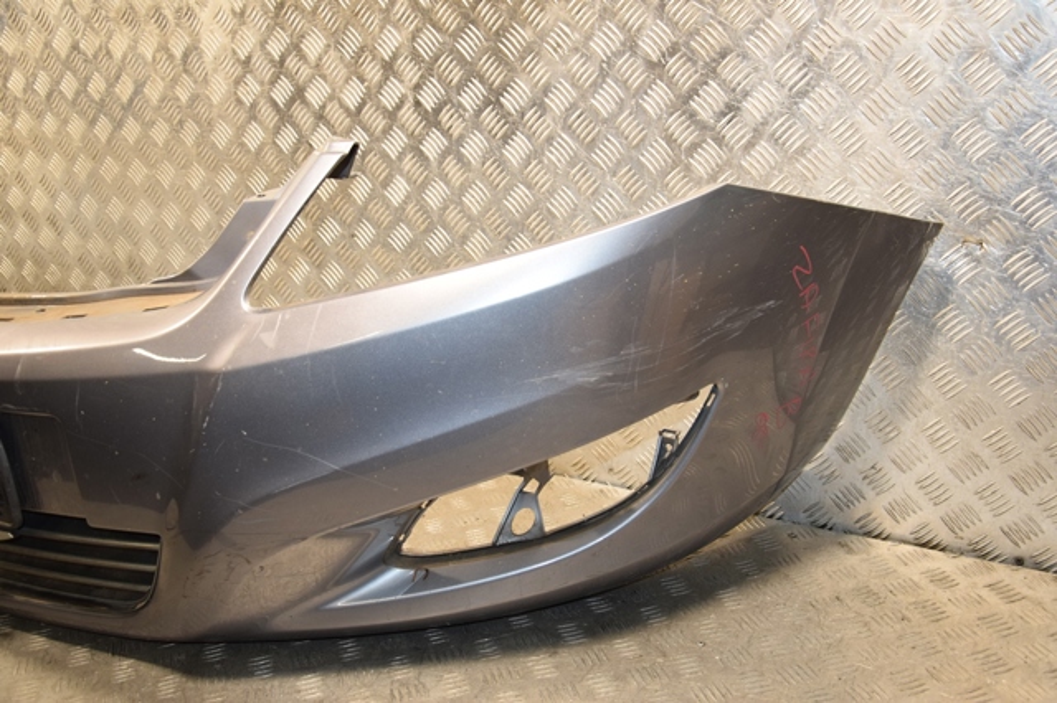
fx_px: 1056
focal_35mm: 36
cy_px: 352
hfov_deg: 53.2
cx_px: 528
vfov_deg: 36.8
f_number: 5
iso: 800
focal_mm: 24
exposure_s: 1/160
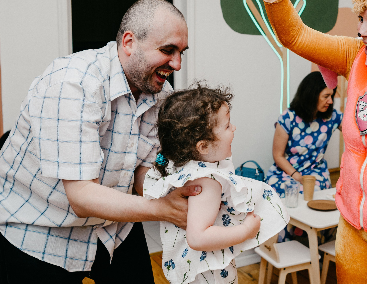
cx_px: 247
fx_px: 515
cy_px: 91
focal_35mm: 48
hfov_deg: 38.8
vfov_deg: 30.6
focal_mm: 24
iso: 160
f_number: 3.2
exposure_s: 1/160
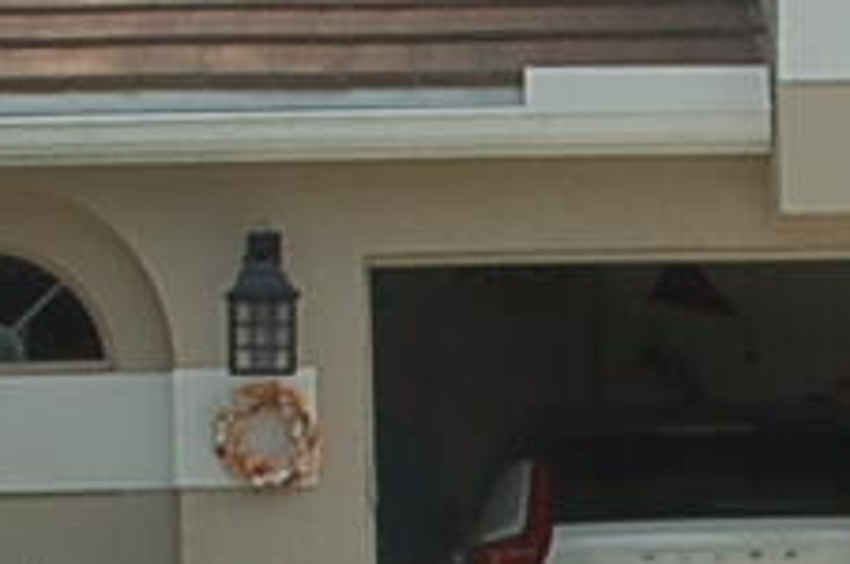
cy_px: 572
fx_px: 4244
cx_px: 715
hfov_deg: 11.4
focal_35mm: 180
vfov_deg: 7.6
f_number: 9
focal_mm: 18
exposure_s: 1/320
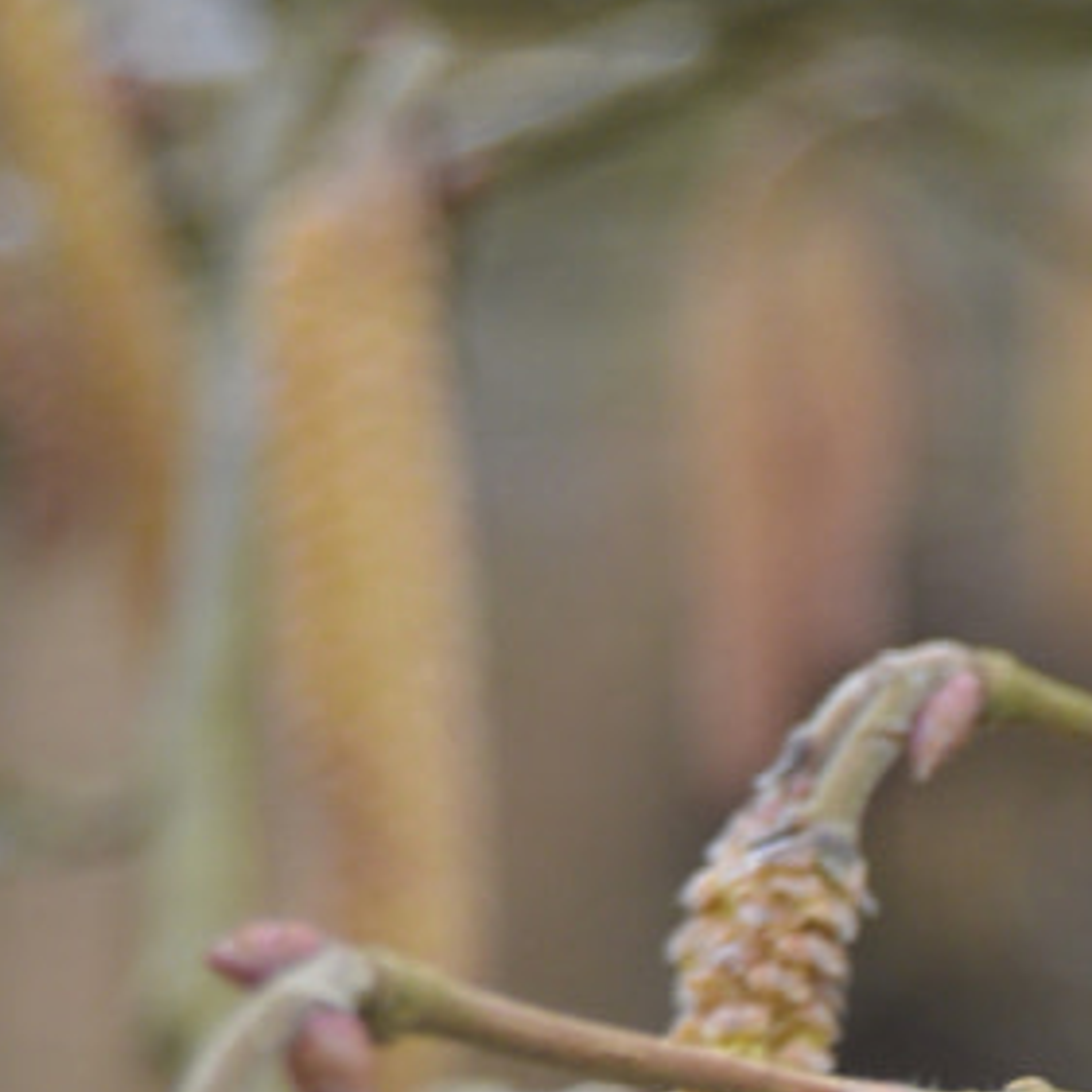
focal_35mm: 399
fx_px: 14255
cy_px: 1924
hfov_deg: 4.4
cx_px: 1368
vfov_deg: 4.3
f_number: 5.6
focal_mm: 55
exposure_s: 1/125
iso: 140
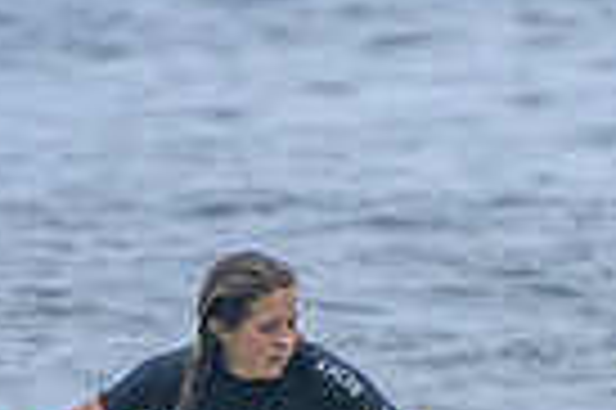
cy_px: 396
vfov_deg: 0.7
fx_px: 35566
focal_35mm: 2081
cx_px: 362
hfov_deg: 1.0
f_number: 5.6
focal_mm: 400
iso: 200
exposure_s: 1/1600
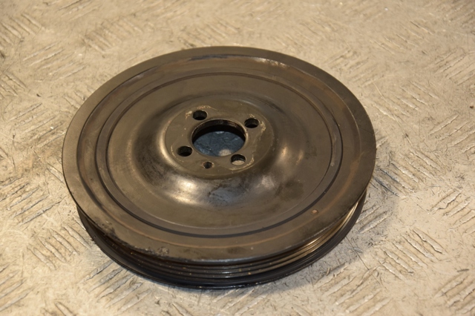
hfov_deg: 18.2
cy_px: 158
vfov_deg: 12.2
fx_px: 1484
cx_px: 238
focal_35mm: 112
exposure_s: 1/100
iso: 800
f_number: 5.3
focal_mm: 75
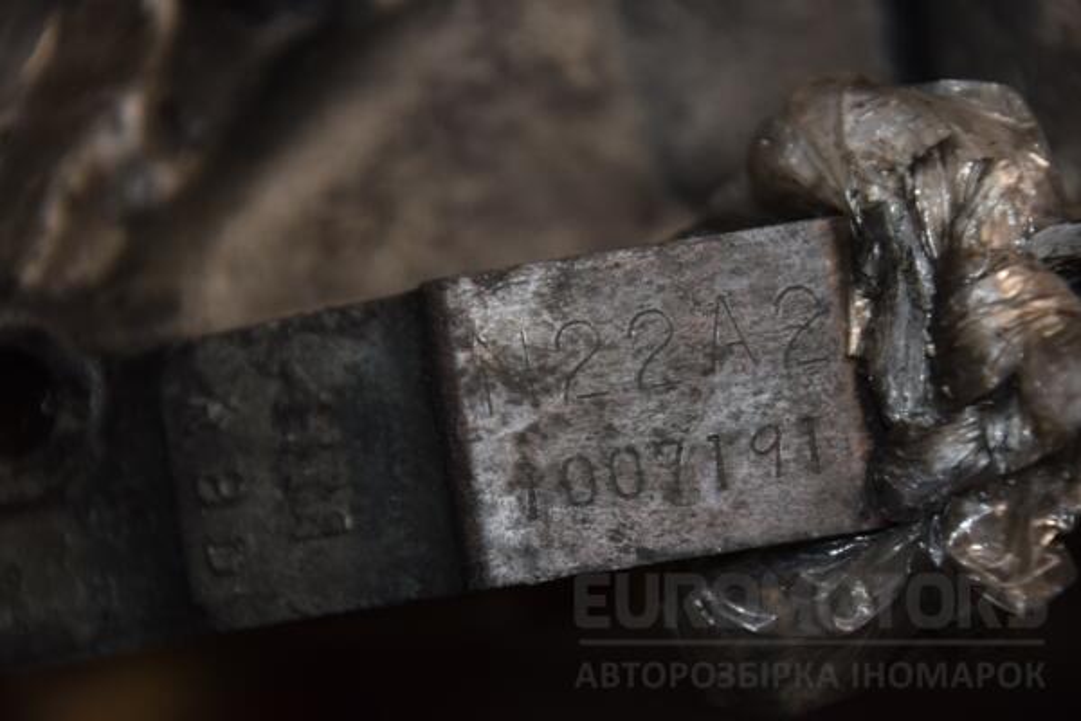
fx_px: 4729
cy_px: 360
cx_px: 540
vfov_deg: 8.7
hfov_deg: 13.0
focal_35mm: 158
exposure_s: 1/60
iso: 800
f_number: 5.6
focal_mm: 105
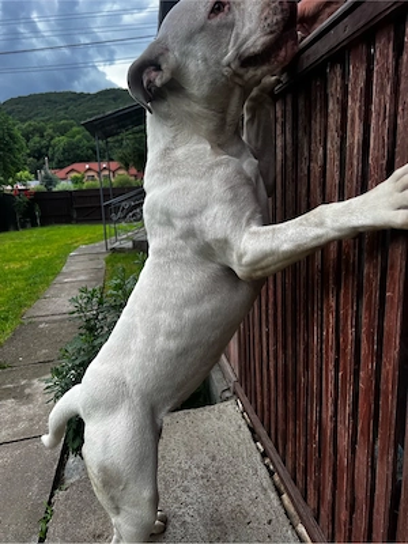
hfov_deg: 53.1
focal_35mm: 26
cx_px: 204
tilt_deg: -10.1
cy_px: 272
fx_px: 409
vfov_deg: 67.3
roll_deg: +4.1
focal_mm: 5.7
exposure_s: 1/692
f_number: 1.5
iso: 50
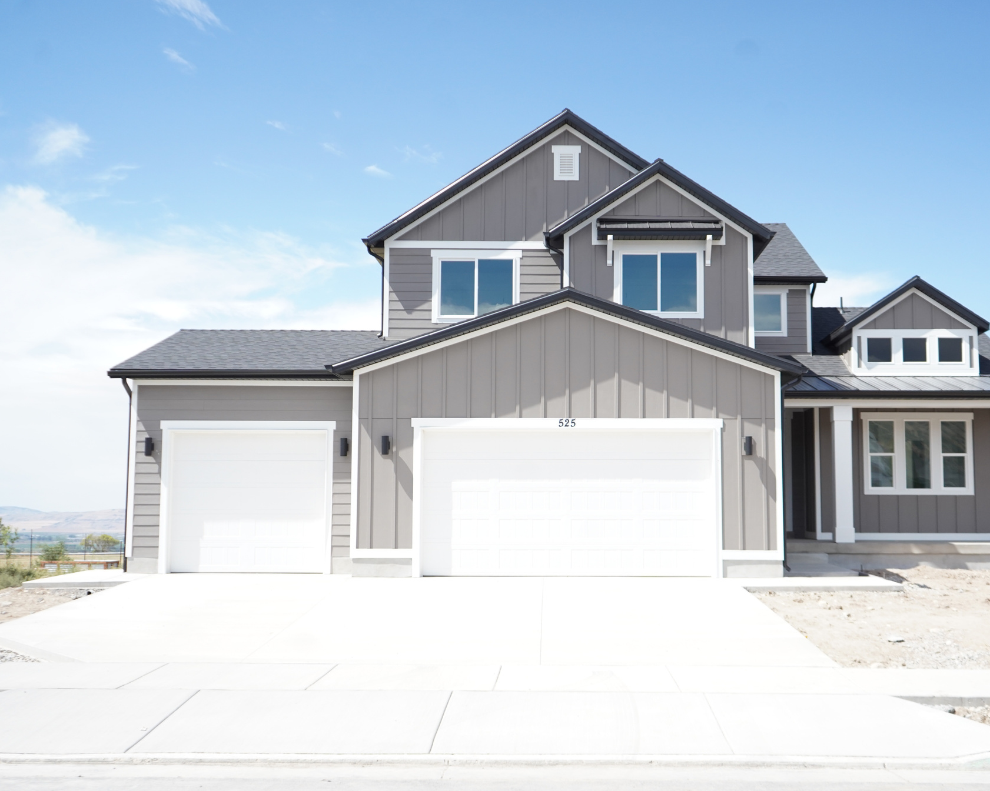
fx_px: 1172
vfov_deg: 37.3
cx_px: 561
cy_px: 400
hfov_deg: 45.7
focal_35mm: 40
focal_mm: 35
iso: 1250
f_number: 4
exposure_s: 1/6400
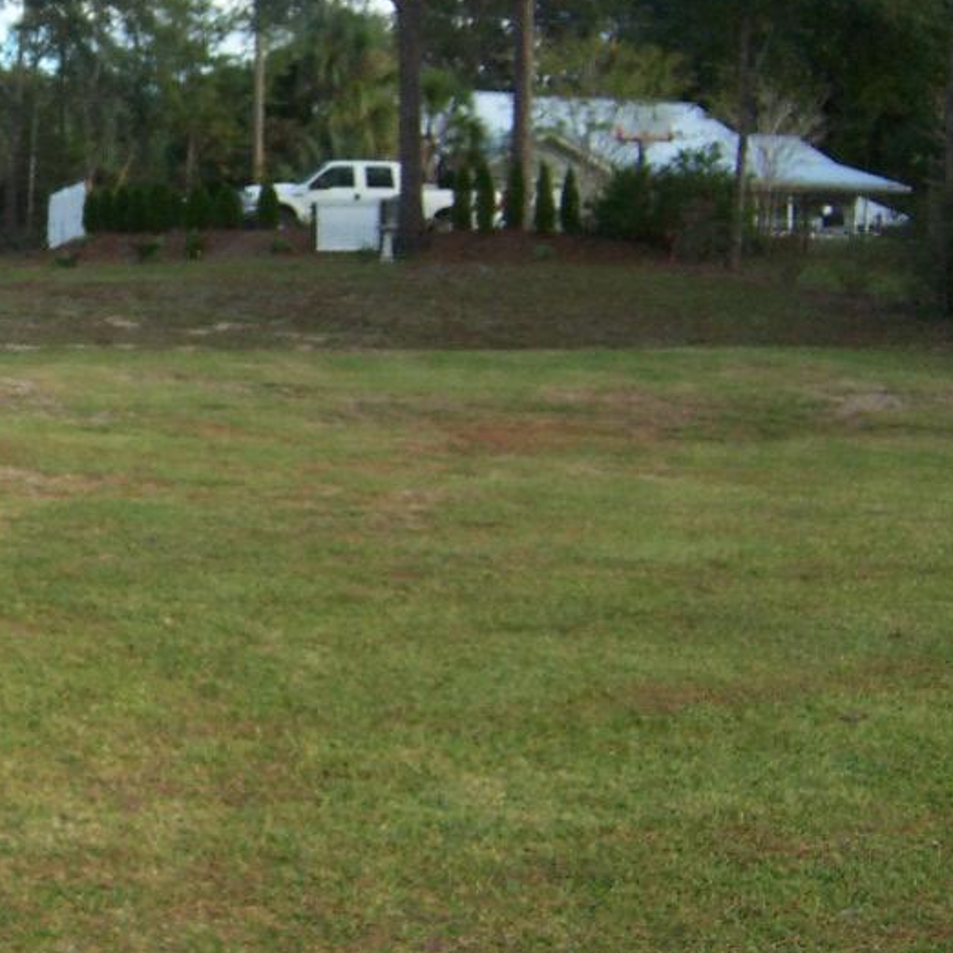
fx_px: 2087
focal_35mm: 67
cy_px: 356
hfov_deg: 24.2
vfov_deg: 25.6
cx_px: -62
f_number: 3.4
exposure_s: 1/180
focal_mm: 5.5
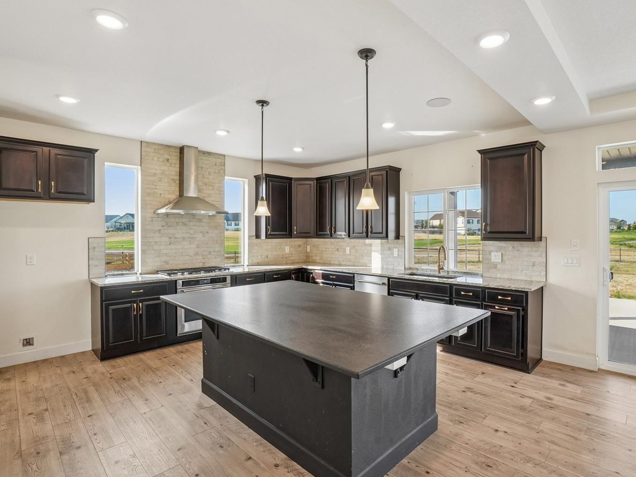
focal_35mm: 17
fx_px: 312
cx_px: 345
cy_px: 235
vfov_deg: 74.7
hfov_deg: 90.8
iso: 400
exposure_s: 1/50
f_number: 8
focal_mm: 10
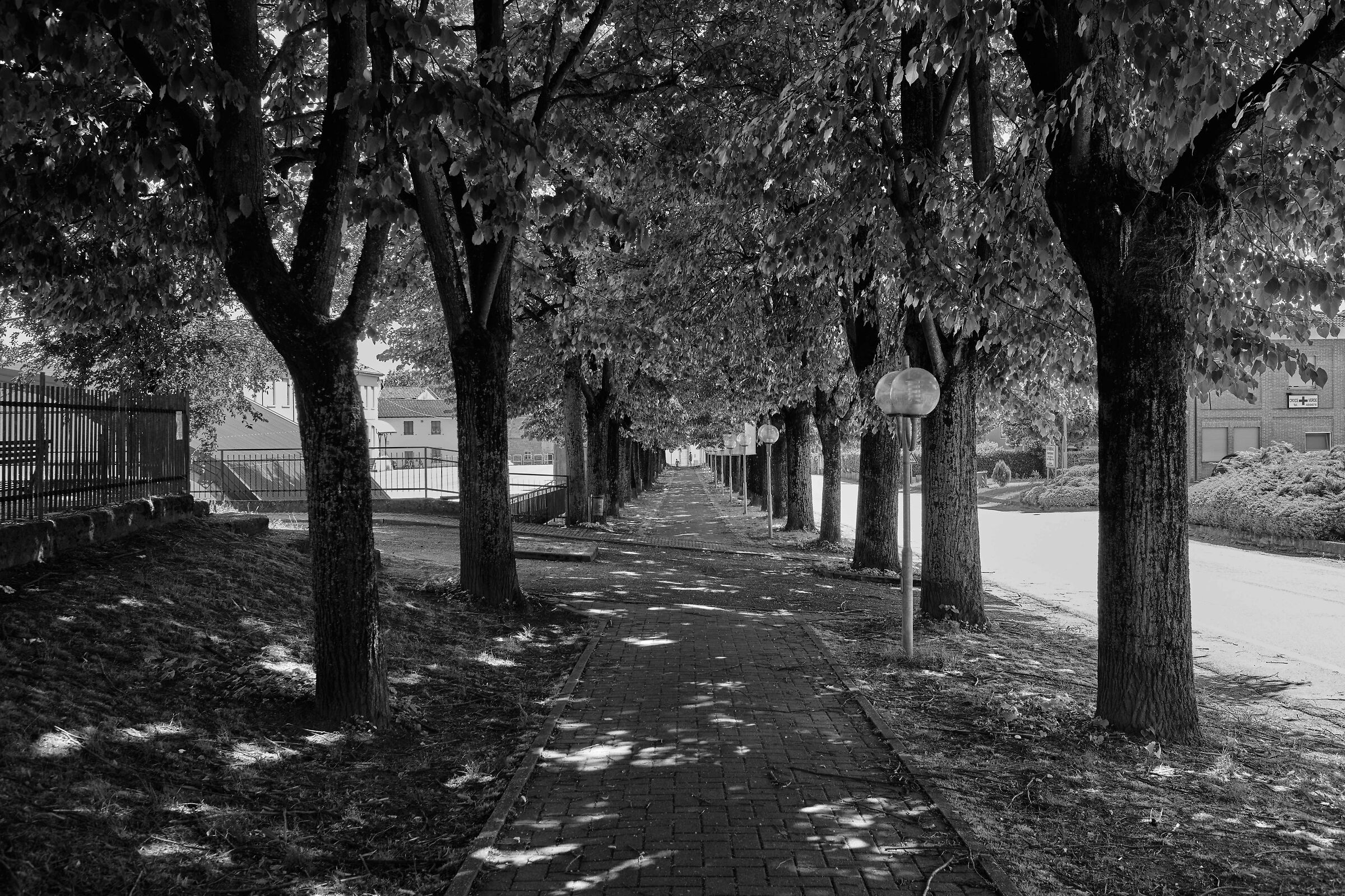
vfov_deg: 37.9
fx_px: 1308
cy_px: 448
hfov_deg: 54.4
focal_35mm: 35
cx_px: 672
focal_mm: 23
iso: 400
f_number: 5.6
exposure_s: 1/56
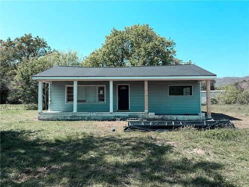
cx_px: 124
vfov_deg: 56.8
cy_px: 94
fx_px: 173
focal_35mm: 24
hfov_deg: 71.6
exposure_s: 1/2370
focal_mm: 6.76
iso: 80
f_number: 1.78
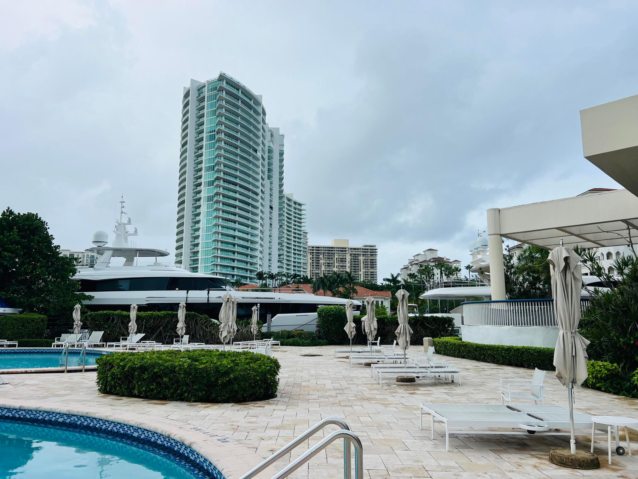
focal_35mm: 26
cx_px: 319
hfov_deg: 67.3
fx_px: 479
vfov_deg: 53.1
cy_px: 240
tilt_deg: +9.9
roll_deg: -0.2
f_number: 1.5
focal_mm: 5.7
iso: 50
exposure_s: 1/1751
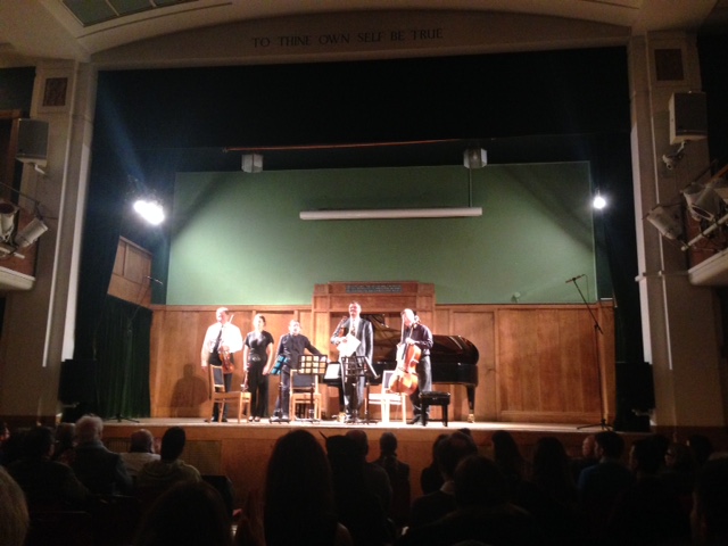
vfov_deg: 42.9
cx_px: 364
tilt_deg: +12.8
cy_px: 273
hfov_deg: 55.4
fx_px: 694
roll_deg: -1.5
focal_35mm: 33
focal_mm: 4.12
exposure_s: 1/15
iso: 400
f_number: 2.4
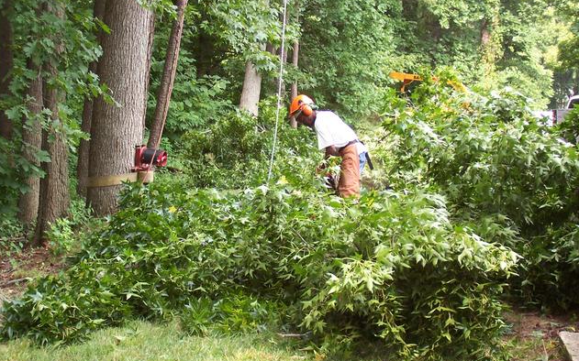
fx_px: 1120
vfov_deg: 18.3
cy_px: 183
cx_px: 286
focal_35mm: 71
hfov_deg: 29.0
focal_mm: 10.8
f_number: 4
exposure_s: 1/125
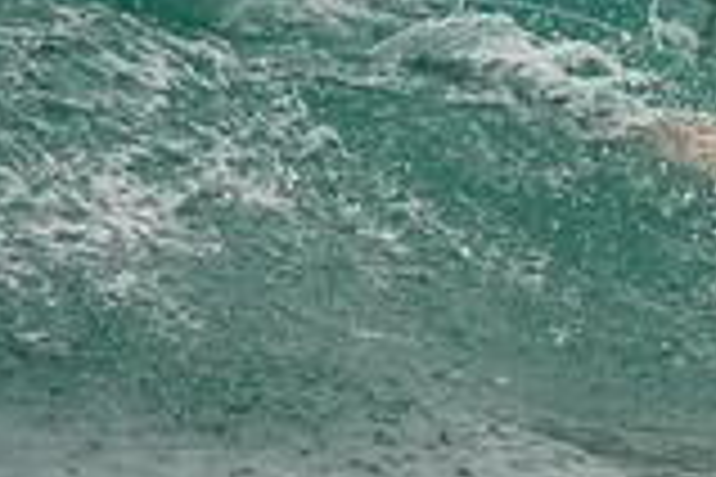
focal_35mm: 1637
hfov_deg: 1.3
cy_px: -47
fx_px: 32556
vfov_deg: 0.8
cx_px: 1139
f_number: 5.6
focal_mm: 300
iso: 280
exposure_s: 1/1250
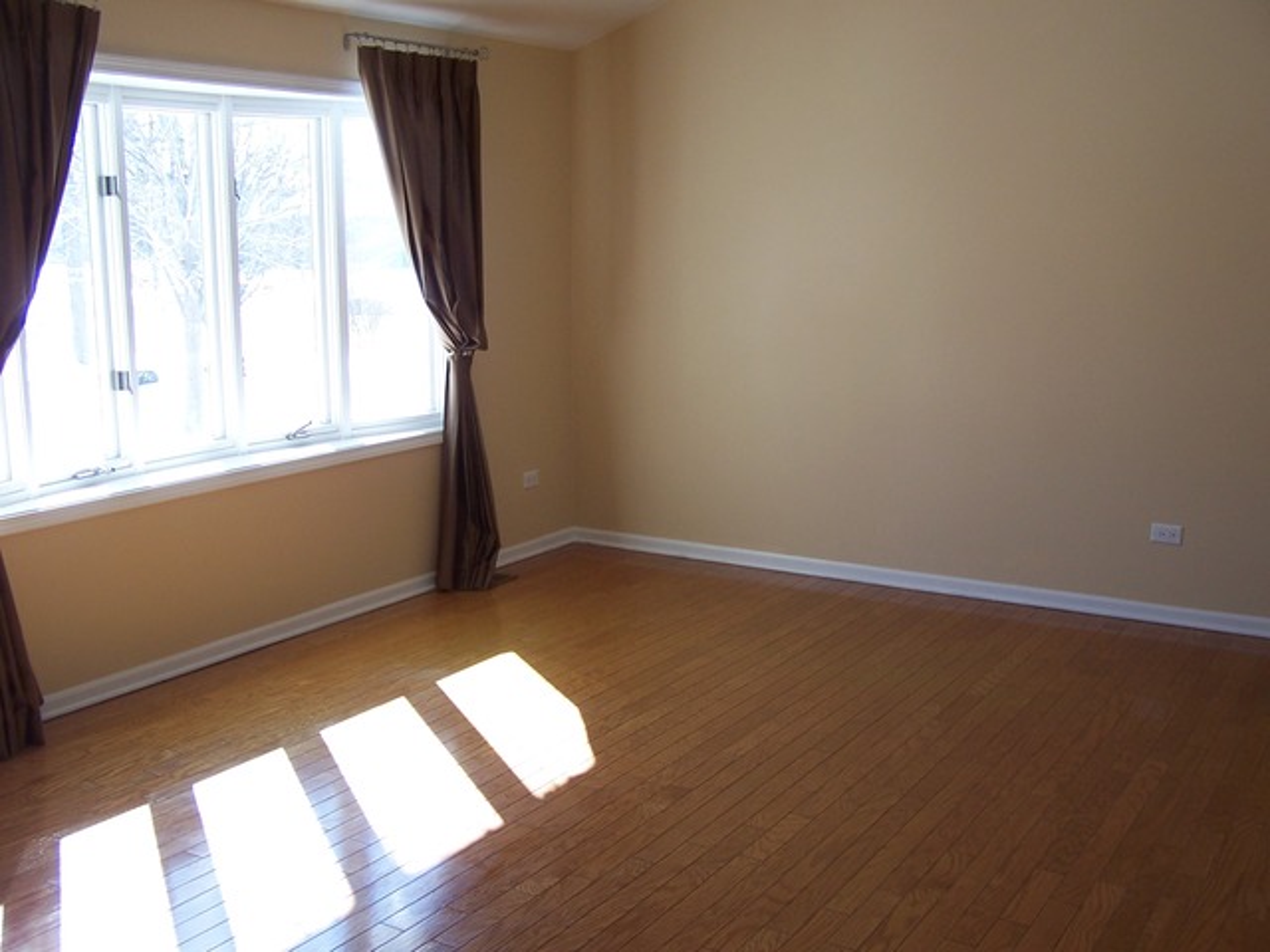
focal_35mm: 38
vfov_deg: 37.7
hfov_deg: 49.0
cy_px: 476
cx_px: 635
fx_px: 1394
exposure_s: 1/125
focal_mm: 6.3
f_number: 2.8
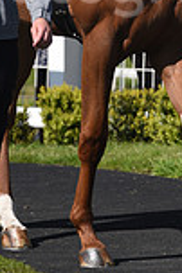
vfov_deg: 2.3
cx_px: 129
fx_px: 6764
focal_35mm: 890
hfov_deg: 1.5
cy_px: -95
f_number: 5.6
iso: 400
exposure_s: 1/2500
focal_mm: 300
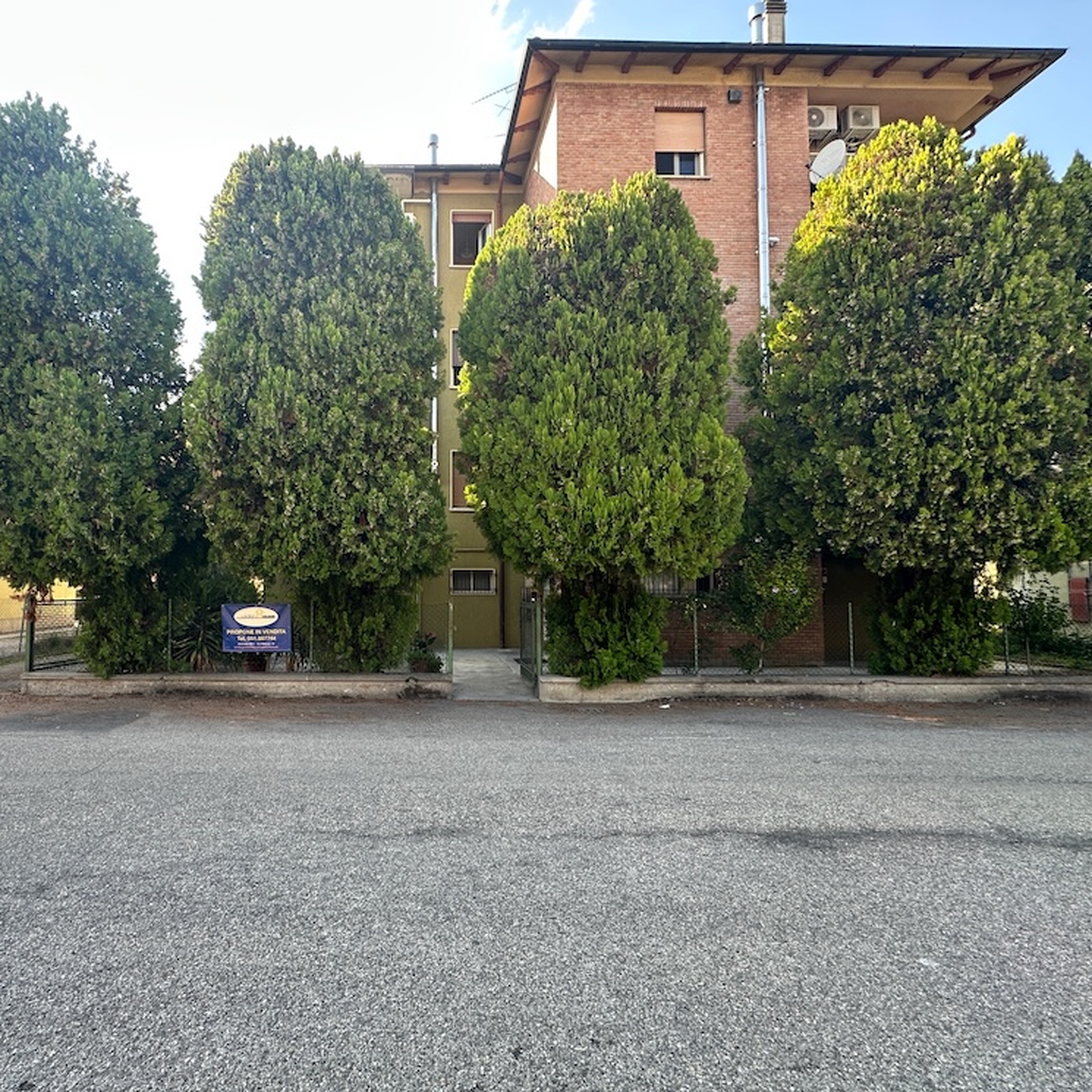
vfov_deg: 84.0
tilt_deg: +2.8
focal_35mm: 17
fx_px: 607
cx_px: 406
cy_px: 558
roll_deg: -0.8
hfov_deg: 82.3
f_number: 2.2
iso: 40
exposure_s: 1/99
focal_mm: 2.22
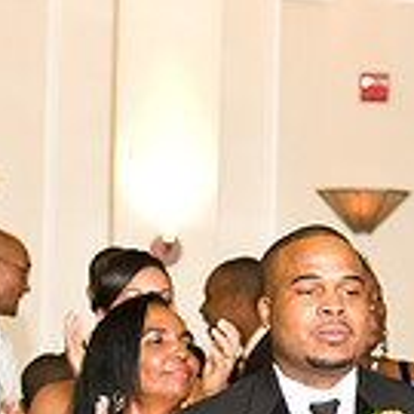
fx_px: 3464
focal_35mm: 256
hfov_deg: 6.8
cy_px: 334
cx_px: 288
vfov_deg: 6.8
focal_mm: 70
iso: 3200
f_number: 3.2
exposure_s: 1/125
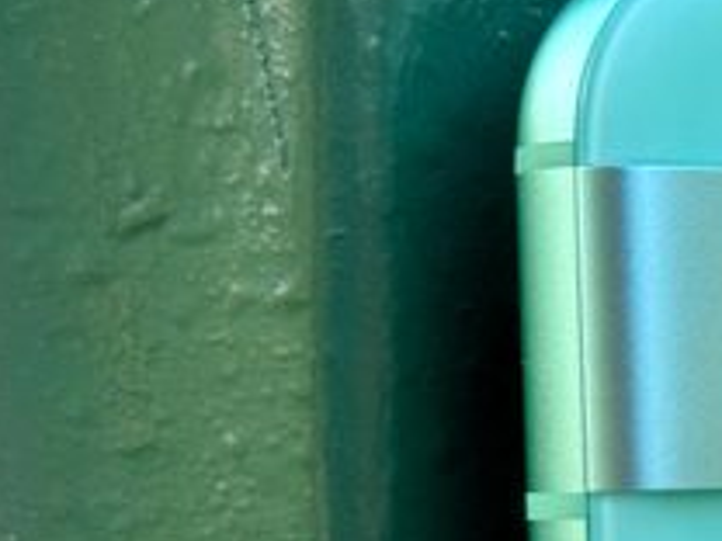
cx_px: 982
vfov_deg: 8.8
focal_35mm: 166
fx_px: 3462
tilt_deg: -8.7
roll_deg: -1.2
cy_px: 746
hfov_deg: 11.5
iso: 64
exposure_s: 1/340
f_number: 1.78
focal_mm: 6.76
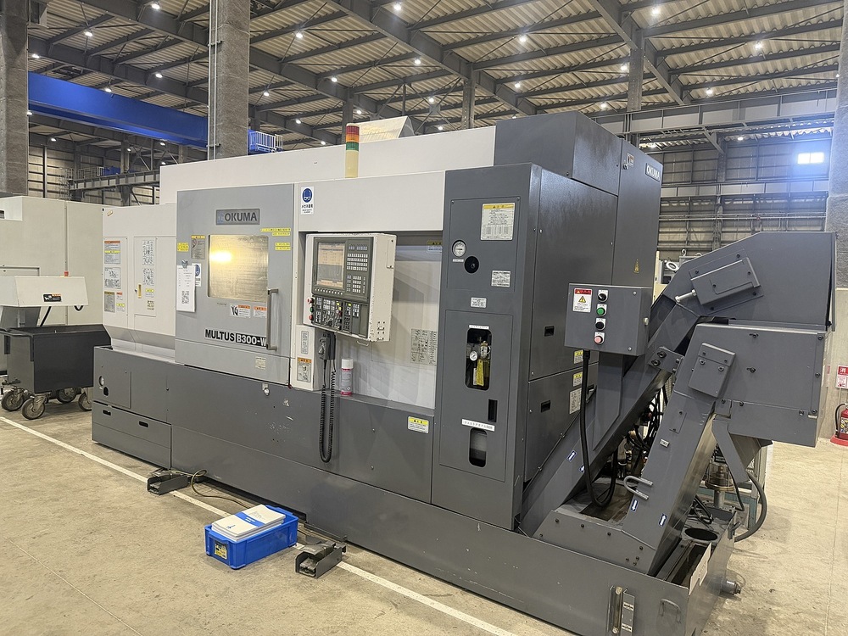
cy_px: 318
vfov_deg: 56.8
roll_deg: -2.6
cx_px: 424
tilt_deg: -5.1
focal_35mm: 24
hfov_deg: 71.6
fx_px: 588
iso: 250
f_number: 1.78
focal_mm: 6.76
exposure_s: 1/50
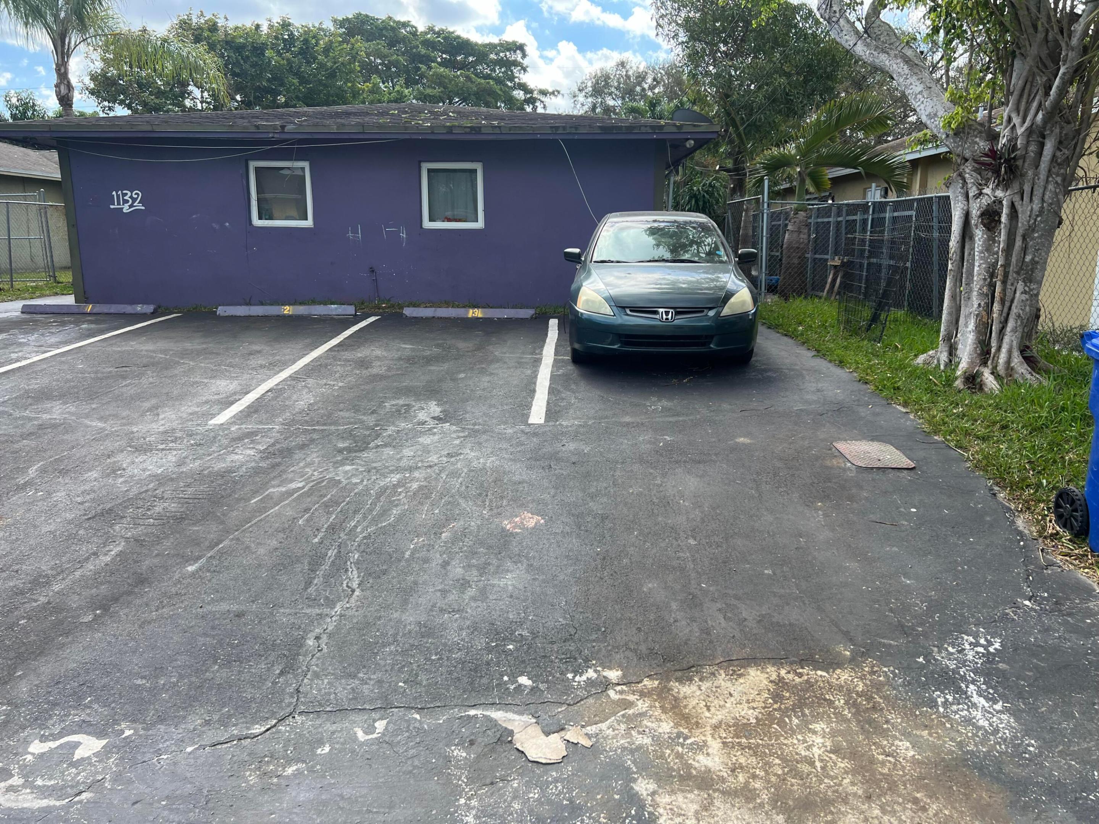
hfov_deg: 67.3
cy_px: 412
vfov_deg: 53.1
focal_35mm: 26
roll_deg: -1.0
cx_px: 550
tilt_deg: -10.6
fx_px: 825
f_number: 1.5
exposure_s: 1/1449
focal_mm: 5.7
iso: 50
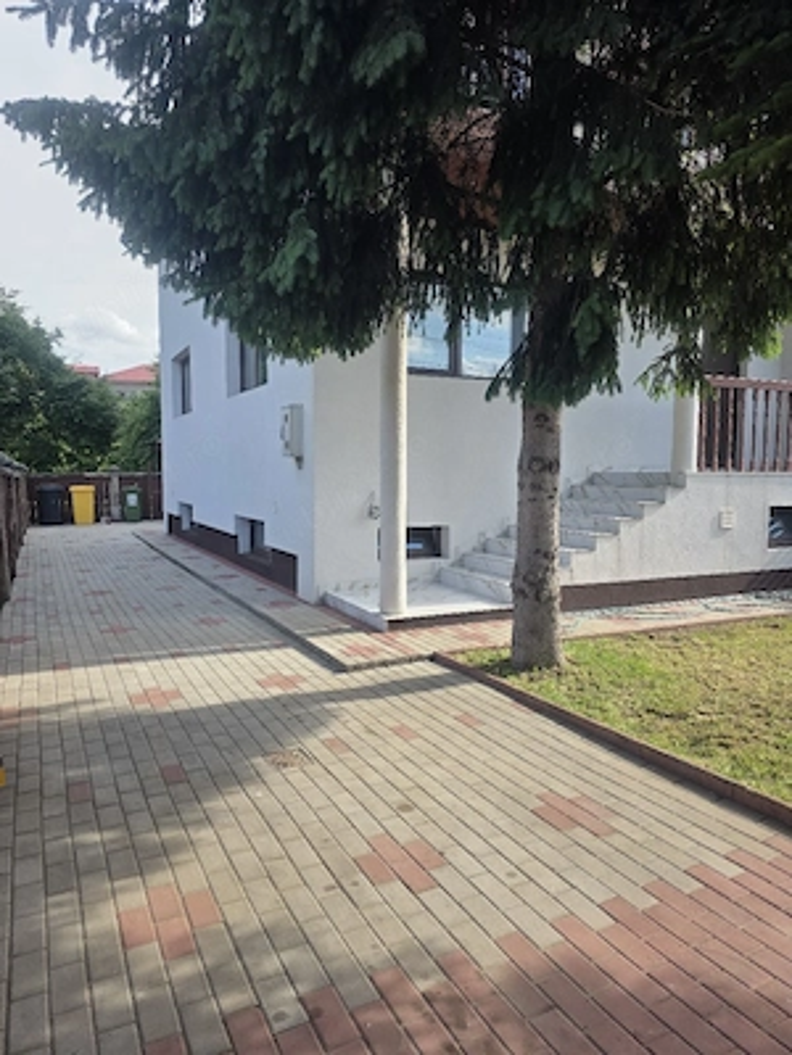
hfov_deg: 58.9
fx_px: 702
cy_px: 528
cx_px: 396
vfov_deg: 73.9
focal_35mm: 23
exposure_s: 1/2500
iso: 80
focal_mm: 6.3
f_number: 1.7
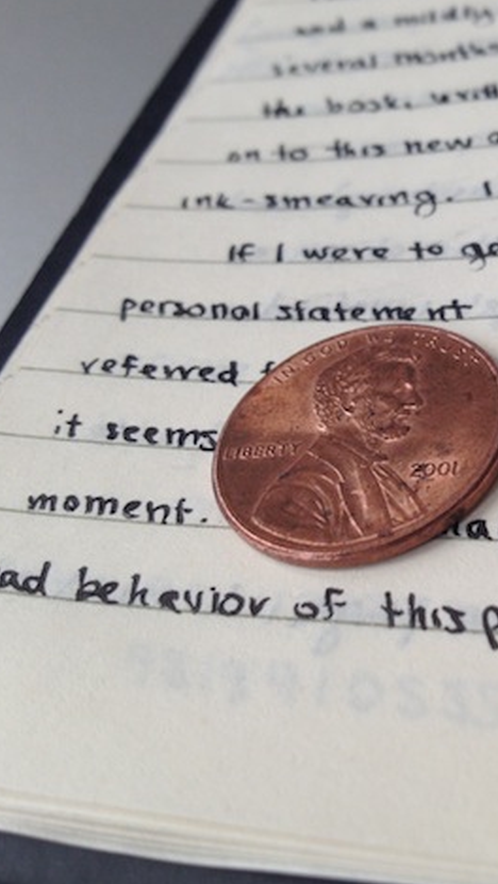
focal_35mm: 52
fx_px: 1220
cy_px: 447
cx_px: 549
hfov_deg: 21.8
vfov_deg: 39.9
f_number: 2.4
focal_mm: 4.28
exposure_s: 1/60
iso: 50
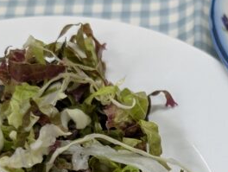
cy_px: 197
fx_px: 614
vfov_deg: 15.4
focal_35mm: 93
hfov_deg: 20.4
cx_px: 222
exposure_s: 1/60
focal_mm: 6.9
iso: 46
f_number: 1.68
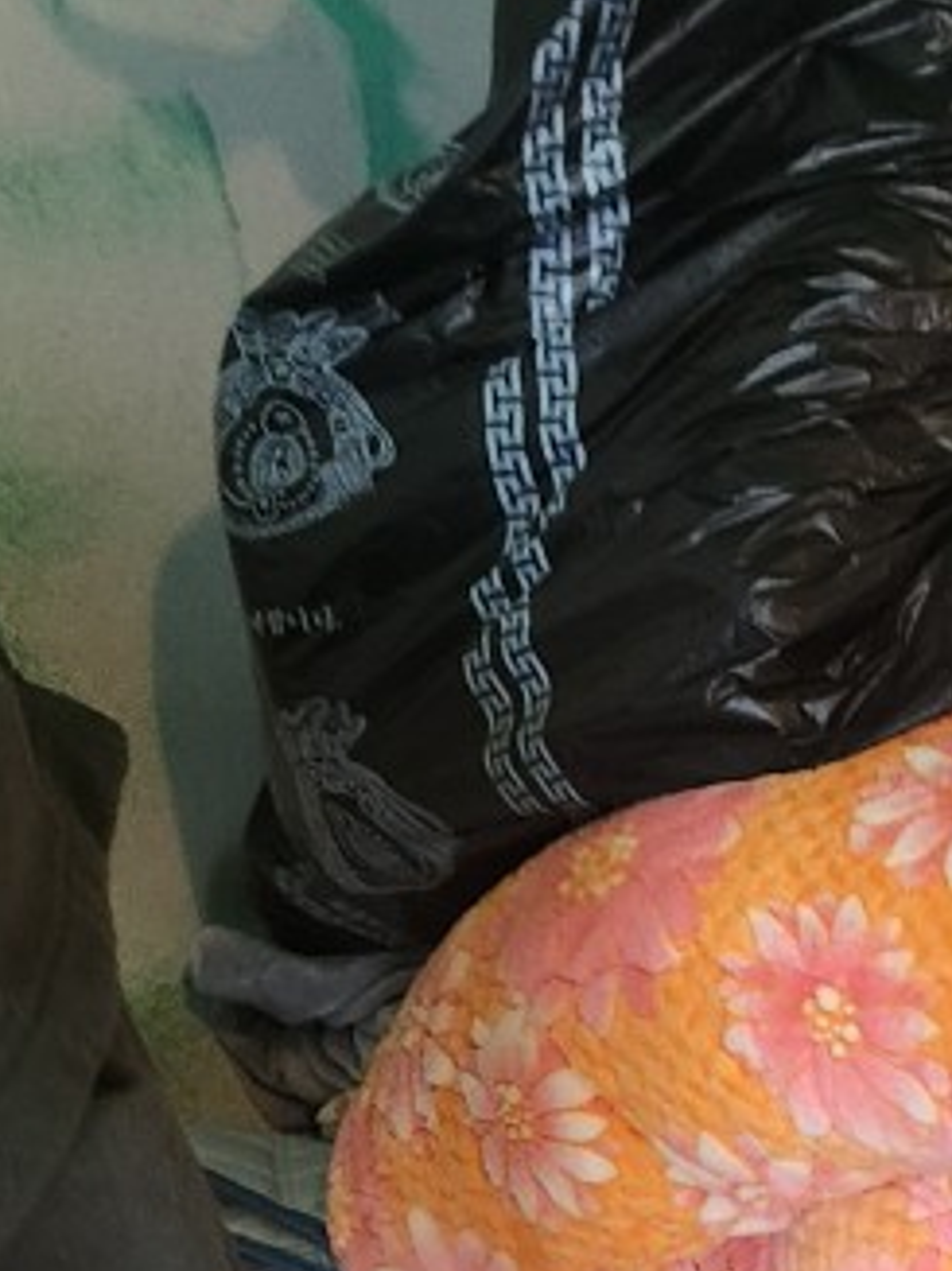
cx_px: 1640
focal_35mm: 90
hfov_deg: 14.6
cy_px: 1943
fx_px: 3302
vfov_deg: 19.0
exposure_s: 1/40
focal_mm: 5.4
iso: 400
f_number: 1.8
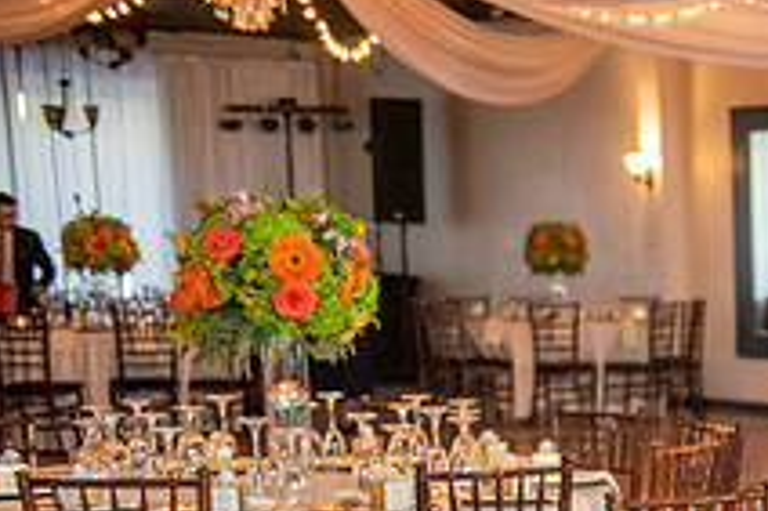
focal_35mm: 115
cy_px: 683
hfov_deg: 16.7
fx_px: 2451
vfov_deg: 11.6
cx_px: 1032
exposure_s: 1/100
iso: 2000
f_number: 2.8
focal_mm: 42
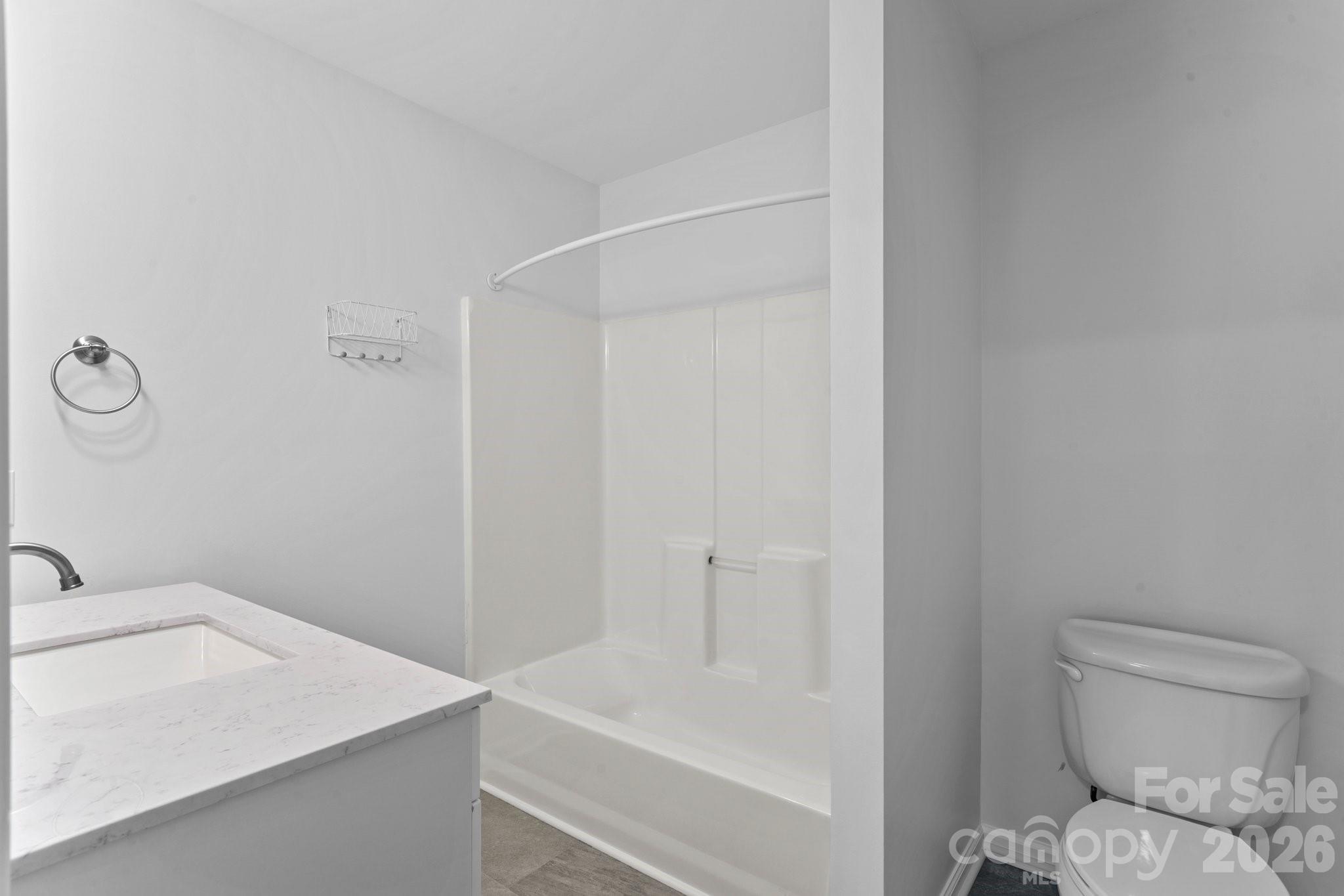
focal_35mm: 17
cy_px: 448
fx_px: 635
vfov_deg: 70.4
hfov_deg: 93.3
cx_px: 672
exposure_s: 1.6
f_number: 11
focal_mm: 17
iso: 100
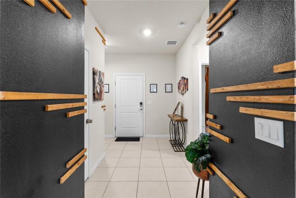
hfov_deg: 93.3
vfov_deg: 70.5
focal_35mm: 17
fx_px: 140
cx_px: 148
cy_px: 99
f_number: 8
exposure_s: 1/1.67
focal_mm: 17
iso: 400
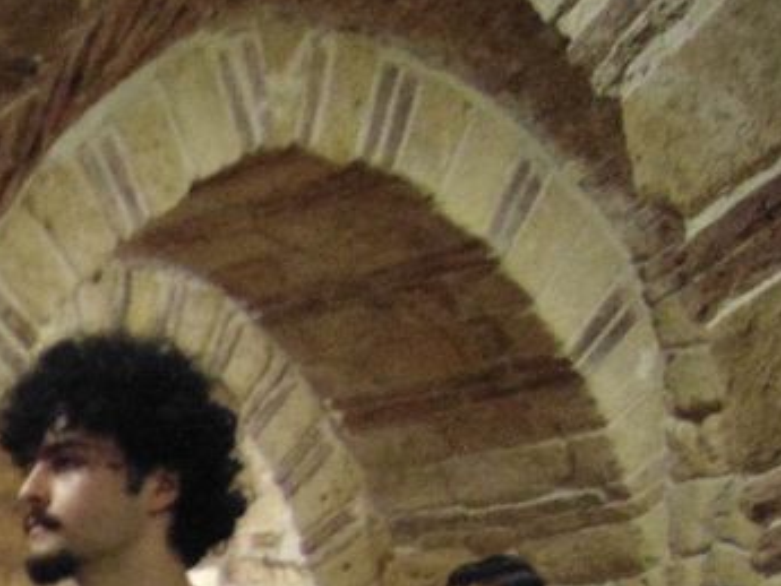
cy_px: 993
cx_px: -550
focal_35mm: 87
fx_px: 1964
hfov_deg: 18.5
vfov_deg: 15.1
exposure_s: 1/13
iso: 400
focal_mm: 4.5
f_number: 3
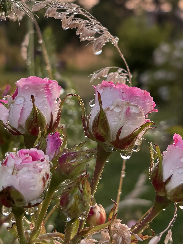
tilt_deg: -5.8
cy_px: 82
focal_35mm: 84
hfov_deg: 17.6
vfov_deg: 23.2
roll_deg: -3.3
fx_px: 592
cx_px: 91
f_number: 1.6
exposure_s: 1/495
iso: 50
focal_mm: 5.96
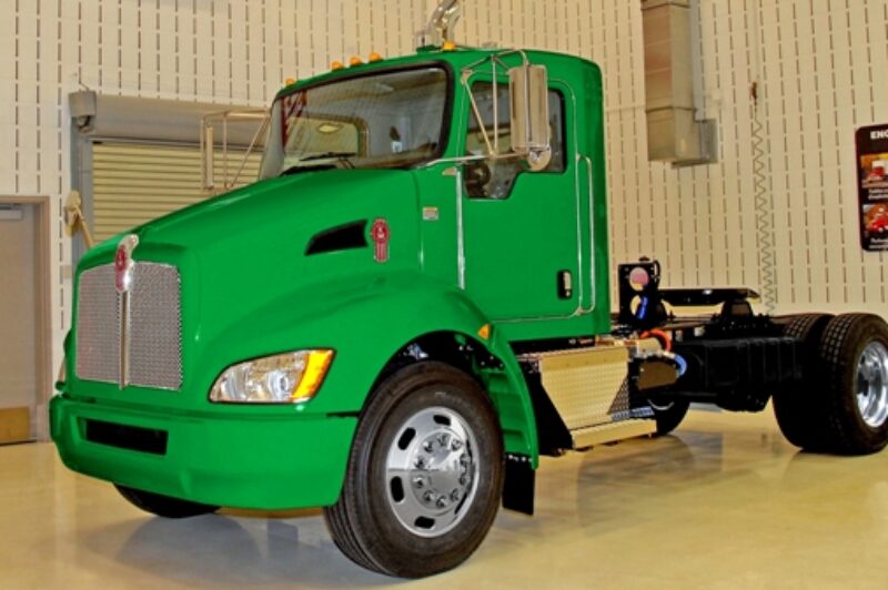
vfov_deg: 43.5
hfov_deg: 62.0
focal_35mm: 30
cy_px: 295
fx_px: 739
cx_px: 444
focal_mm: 20
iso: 400
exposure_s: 1/25
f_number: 9
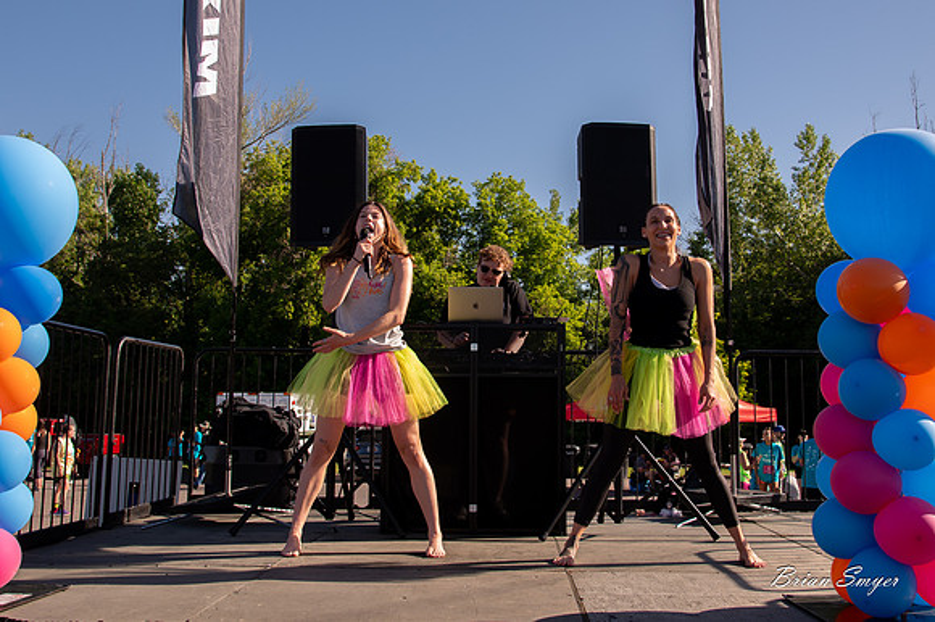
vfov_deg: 35.7
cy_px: 254
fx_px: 962
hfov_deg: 51.8
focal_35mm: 37
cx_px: 484
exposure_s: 1/250
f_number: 8
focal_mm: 28
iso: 200
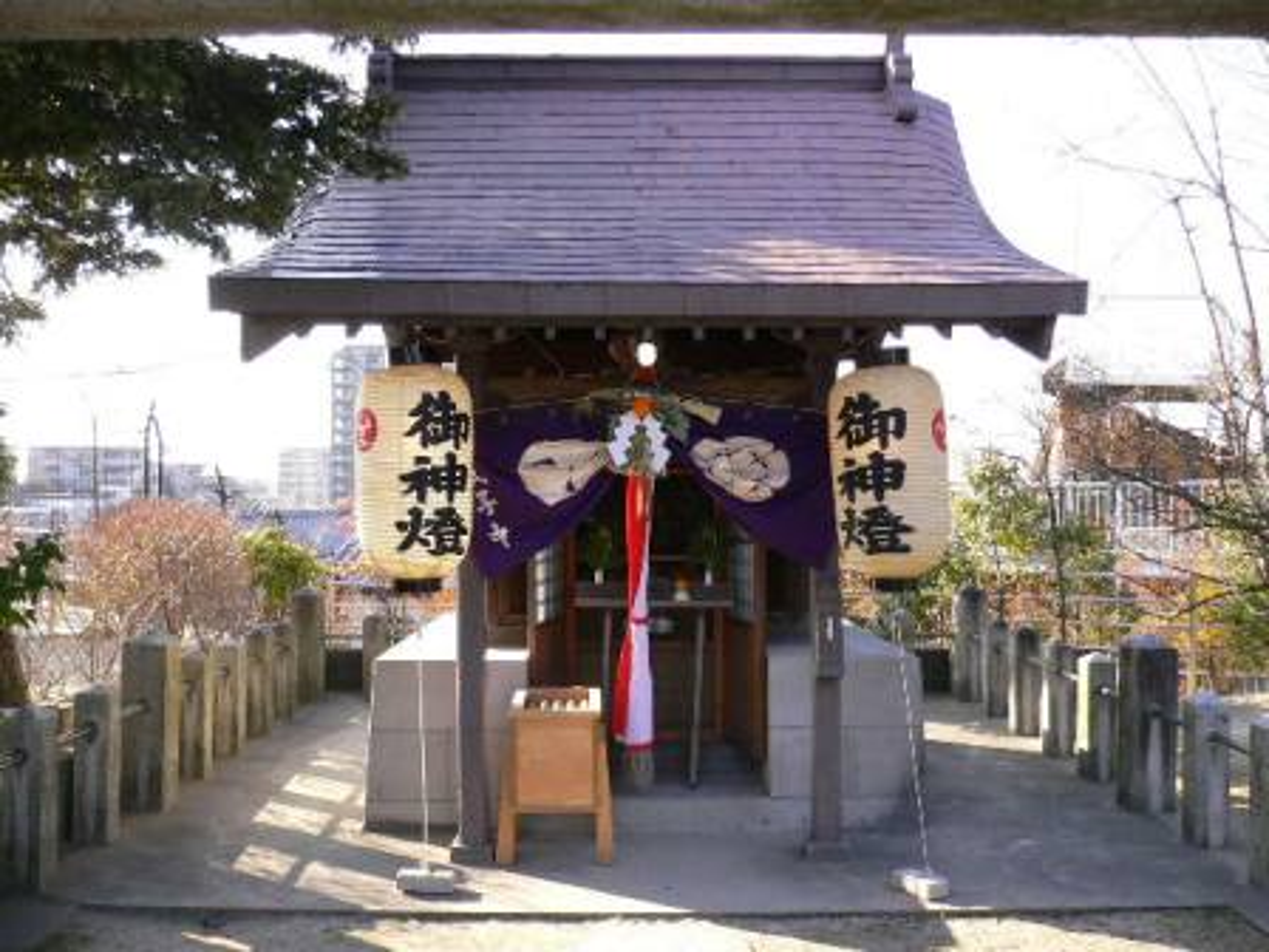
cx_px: 634
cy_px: 476
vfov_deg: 40.7
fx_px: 1283
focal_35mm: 35
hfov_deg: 52.6
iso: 80
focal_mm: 5.8
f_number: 2.8
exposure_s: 1/200
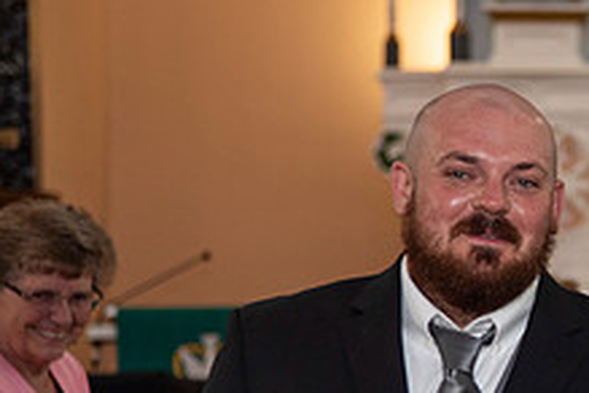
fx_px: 4744
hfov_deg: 7.1
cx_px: 702
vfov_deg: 4.7
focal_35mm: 290
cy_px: 317
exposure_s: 1/125
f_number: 4
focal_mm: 100
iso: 640
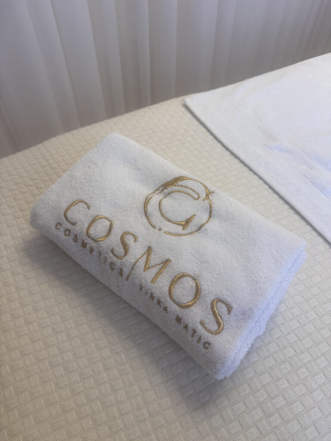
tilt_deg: -51.0
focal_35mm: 24
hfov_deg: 56.8
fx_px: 306
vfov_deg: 71.6
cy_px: 220
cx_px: 166
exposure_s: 1/120
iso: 125
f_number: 1.78
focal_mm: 6.76
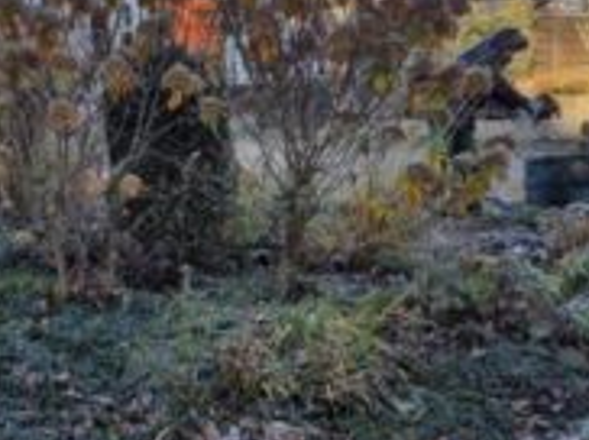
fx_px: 1376
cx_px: 201
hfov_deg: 24.1
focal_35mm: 81
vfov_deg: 18.1
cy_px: 165
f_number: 1.8
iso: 25
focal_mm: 5.4
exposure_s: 1/882
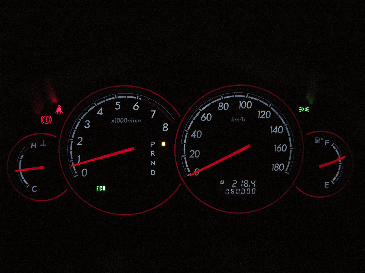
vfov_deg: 40.7
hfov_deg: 52.6
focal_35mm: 35
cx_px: 182
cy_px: 136
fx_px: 369
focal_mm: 7.5
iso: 800
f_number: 2.7
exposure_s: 1/15
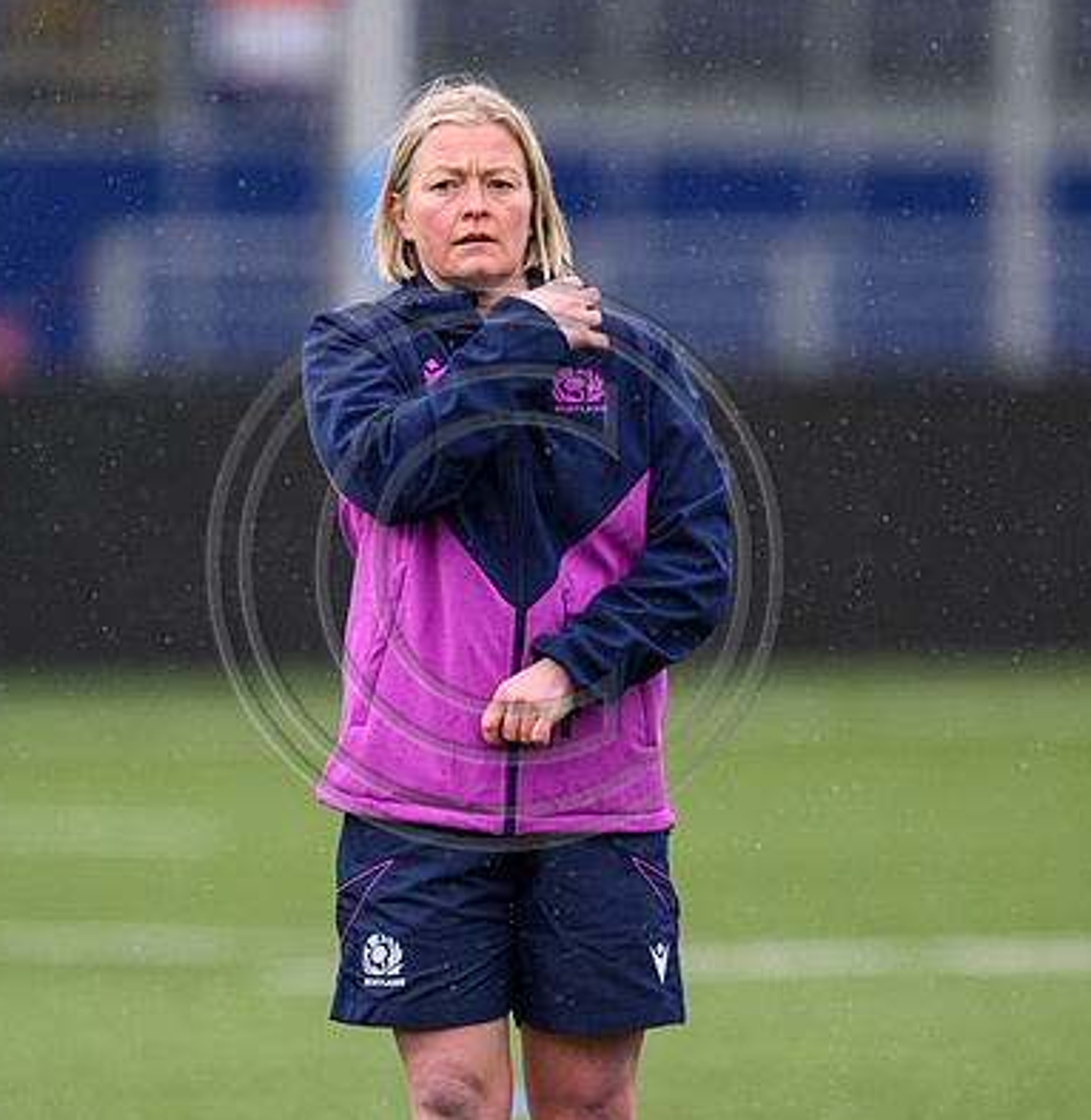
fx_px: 34428
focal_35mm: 953
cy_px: 465
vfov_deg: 1.9
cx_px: 571
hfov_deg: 1.8
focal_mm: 560
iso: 500
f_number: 4
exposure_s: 1/1250
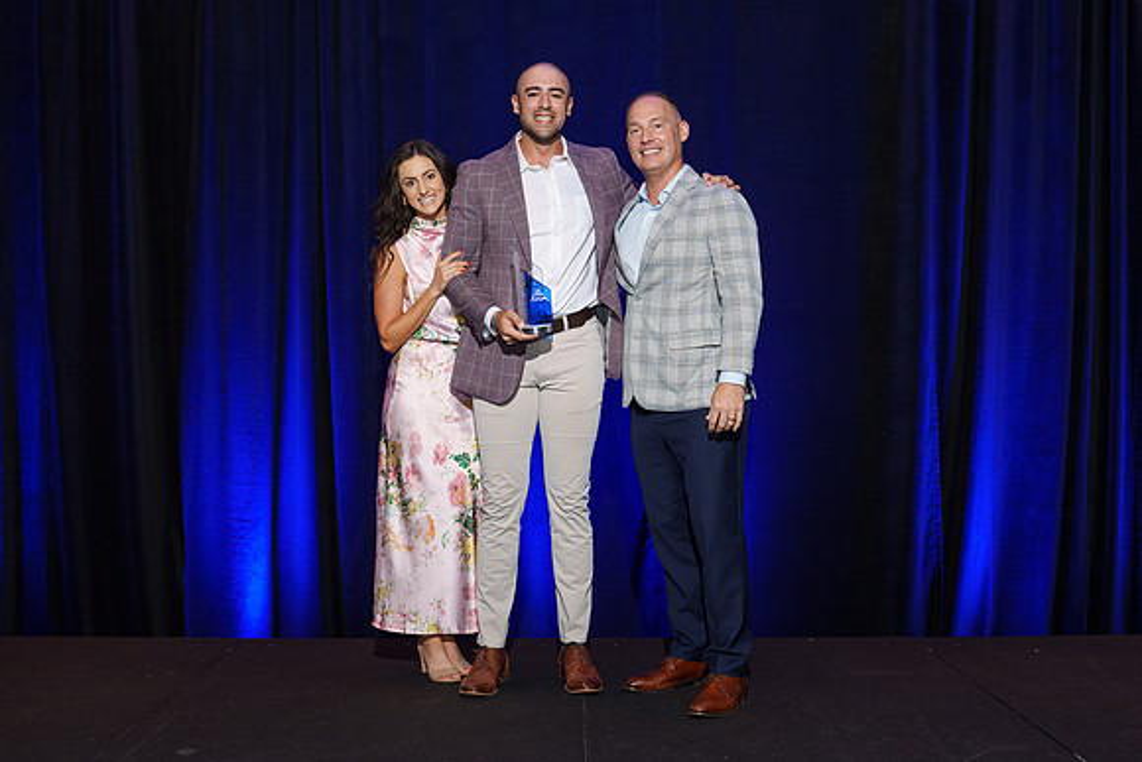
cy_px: 368
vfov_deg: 31.8
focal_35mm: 42
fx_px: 1336
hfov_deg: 46.3
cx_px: 581
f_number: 5
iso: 1000
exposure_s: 1/60
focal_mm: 40
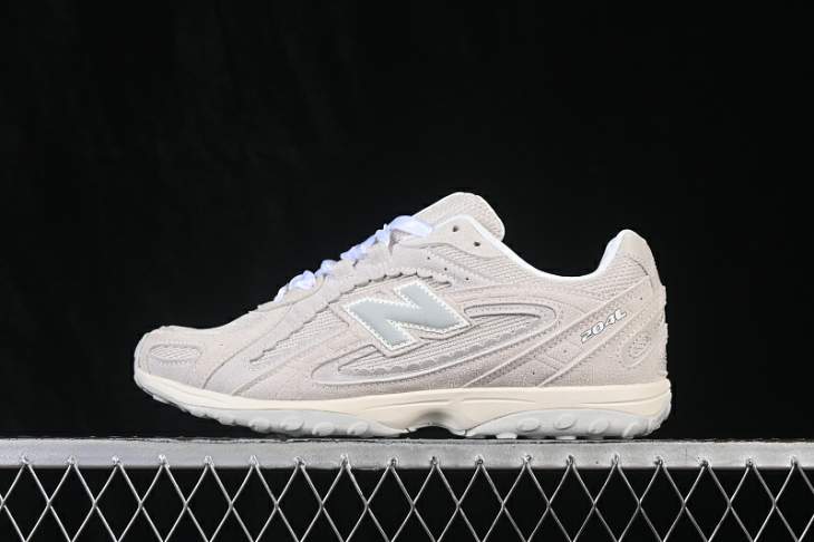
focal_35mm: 75
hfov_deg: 27.0
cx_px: 407
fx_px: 1695
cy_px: 271
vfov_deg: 18.2
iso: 160
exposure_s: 1/80
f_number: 8
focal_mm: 50
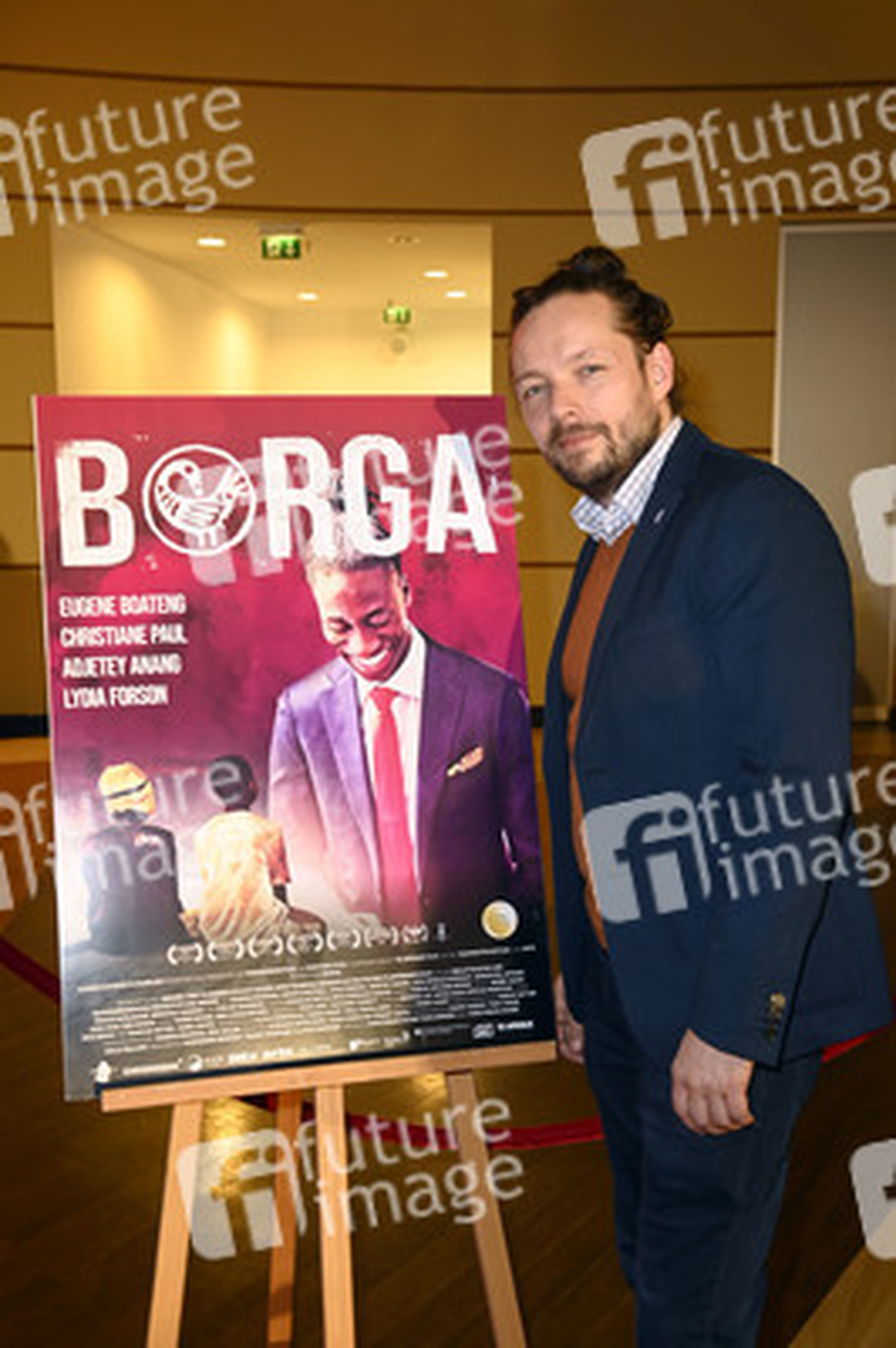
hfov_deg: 30.5
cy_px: 674
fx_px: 1645
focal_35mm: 44
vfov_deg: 44.5
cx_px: 448
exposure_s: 1/25
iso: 1000
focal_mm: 44
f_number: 5.6
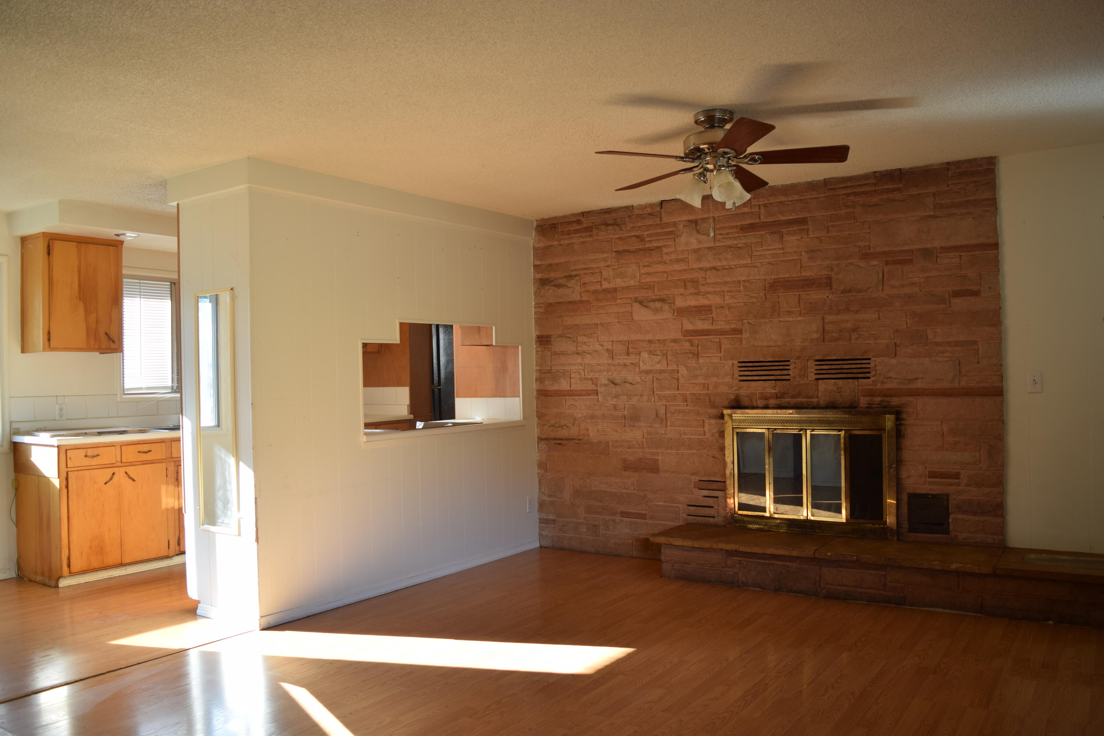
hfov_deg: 67.4
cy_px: 368
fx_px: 828
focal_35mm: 27
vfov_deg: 47.9
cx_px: 552
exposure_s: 1/50
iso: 100
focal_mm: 18
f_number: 6.3
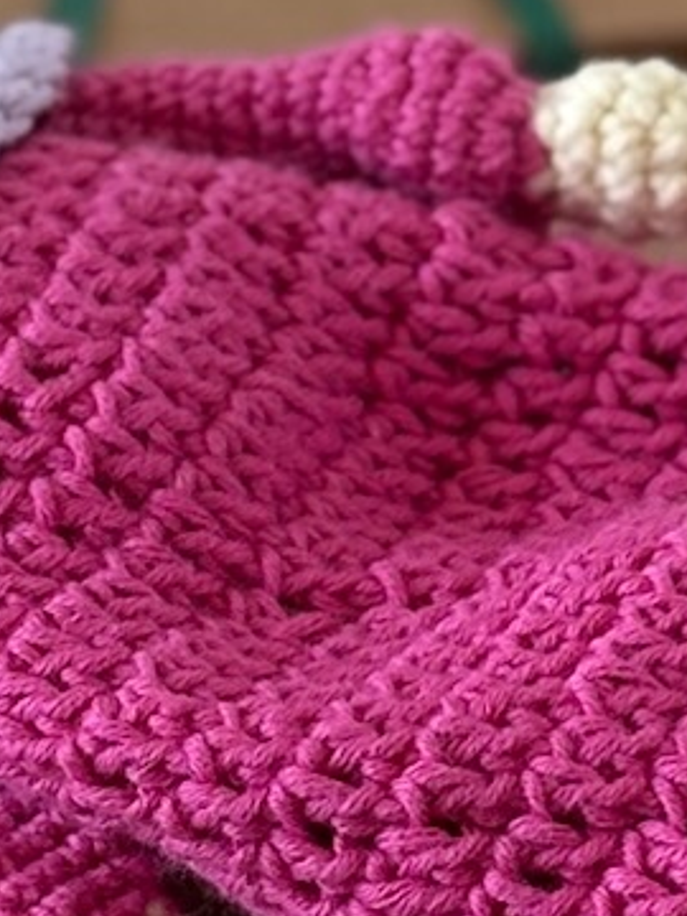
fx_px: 7833
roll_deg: +0.9
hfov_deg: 5.0
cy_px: 211
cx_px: 186
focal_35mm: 296
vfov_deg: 6.7
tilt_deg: -35.1
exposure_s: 1/97
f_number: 1.6
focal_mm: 5.96
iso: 50
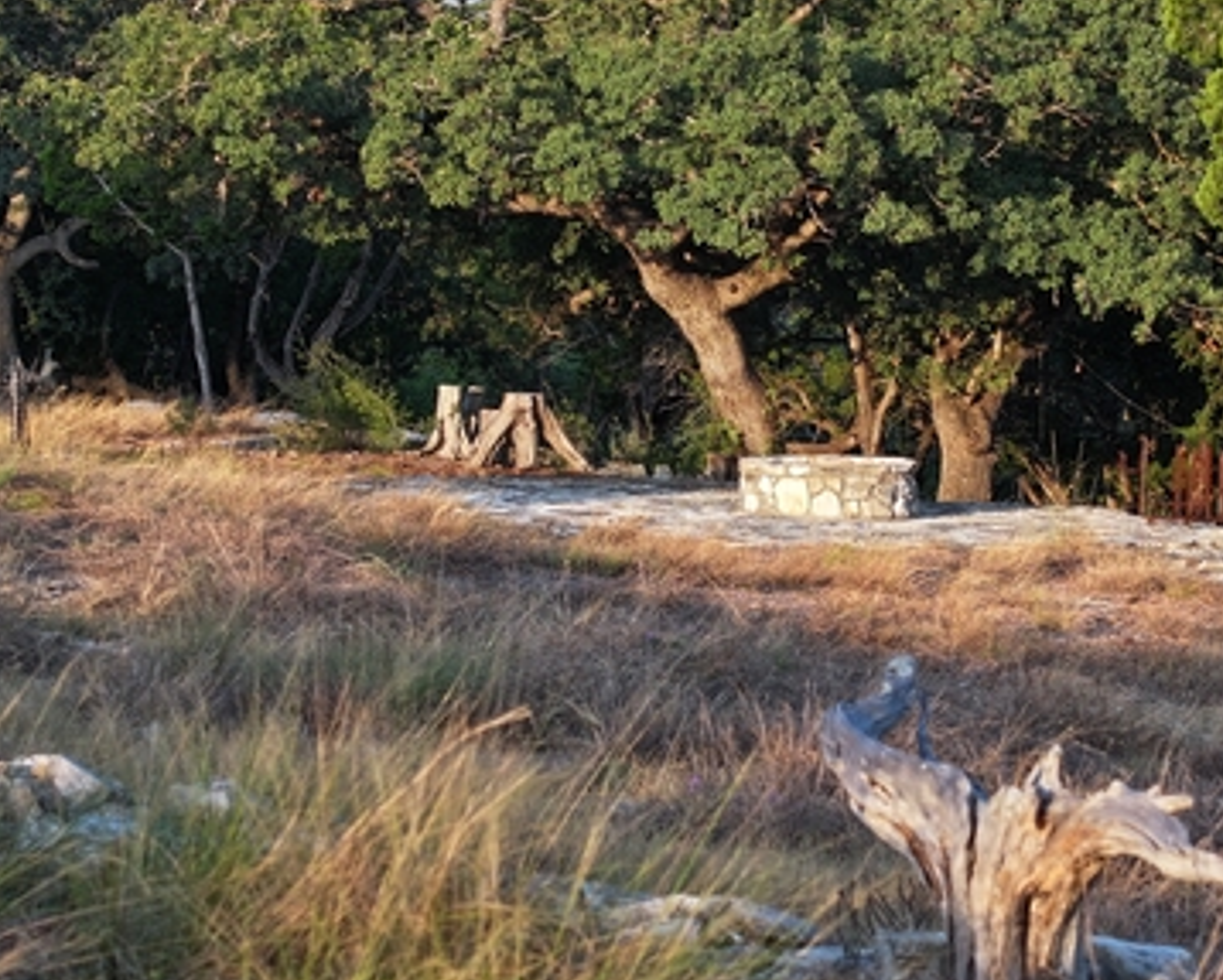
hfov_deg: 15.7
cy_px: 475
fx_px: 4420
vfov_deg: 12.7
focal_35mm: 122
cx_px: 775
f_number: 2.8
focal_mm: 19.35
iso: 170
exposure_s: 1/500
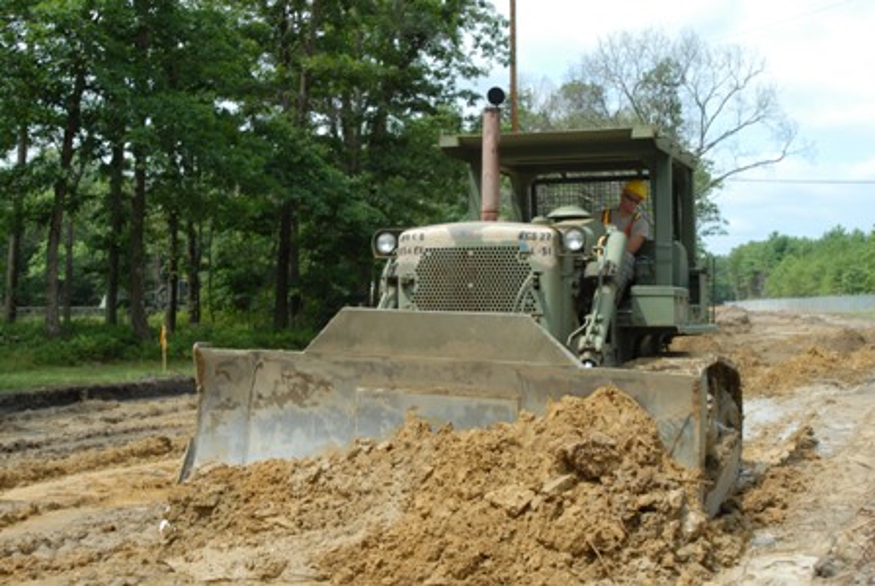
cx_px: 438
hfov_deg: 37.8
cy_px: 293
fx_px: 1278
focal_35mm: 52
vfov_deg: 25.8
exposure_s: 1/160
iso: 100
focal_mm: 35
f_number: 6.3
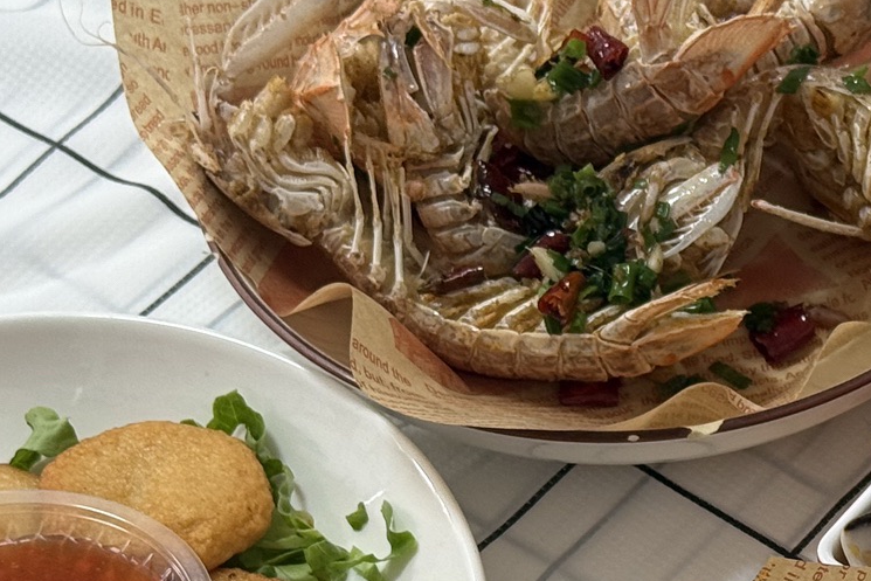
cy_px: 686
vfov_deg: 10.1
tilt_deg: -50.5
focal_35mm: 134
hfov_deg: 15.0
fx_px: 3242
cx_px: 906
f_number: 1.78
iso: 125
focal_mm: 6.76
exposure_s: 1/100
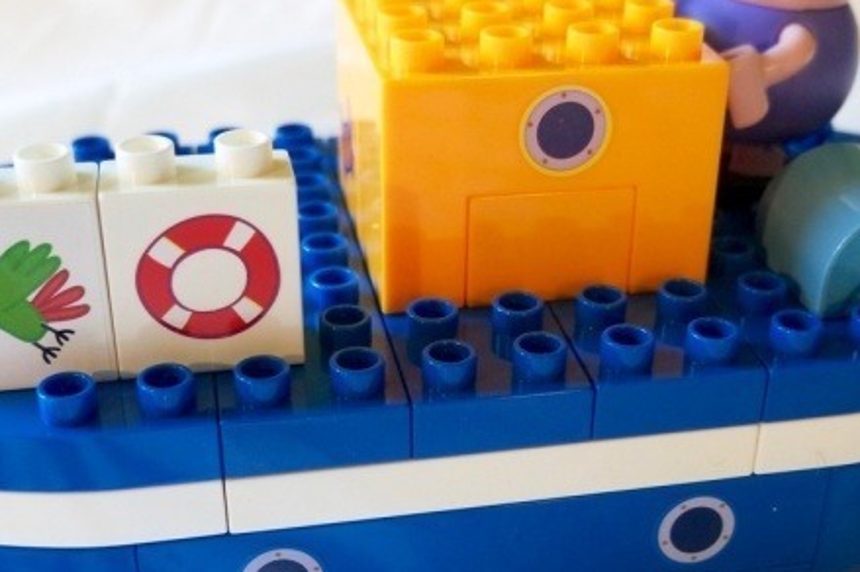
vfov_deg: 31.1
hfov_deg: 45.4
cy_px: 272
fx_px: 1026
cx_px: 409
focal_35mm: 43
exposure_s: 1/30
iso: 800
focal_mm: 16
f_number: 3.5
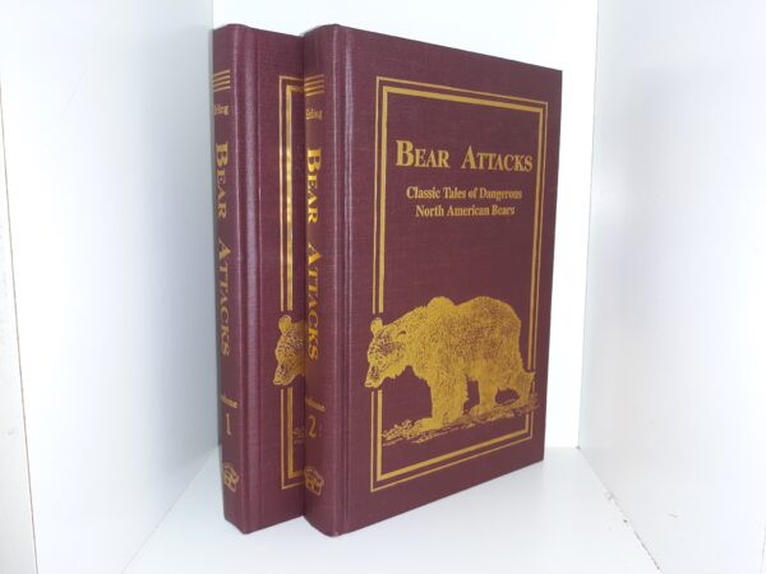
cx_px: 383
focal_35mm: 28
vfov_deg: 49.7
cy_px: 287
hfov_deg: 63.4
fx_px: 620
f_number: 1.7
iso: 50
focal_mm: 3.7
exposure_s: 1/60
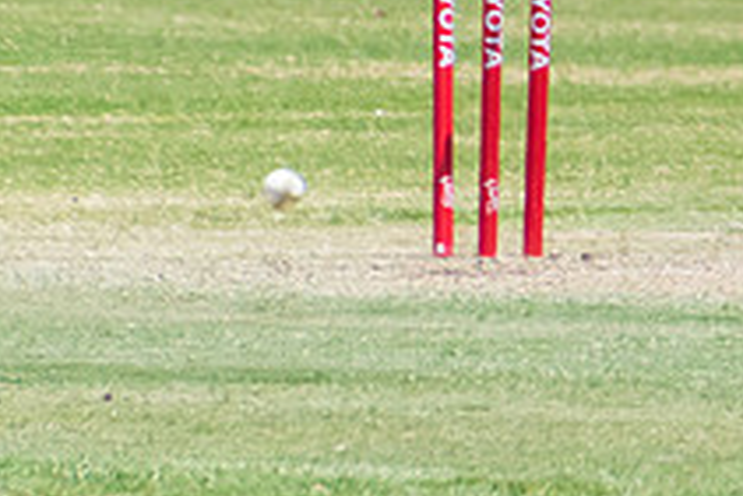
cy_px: 36
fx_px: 51982
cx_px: 1137
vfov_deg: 0.5
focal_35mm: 2517
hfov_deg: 0.8
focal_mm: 400
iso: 400
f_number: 6.3
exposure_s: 1/1600
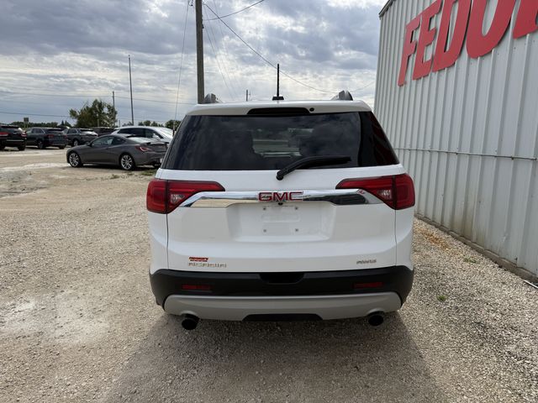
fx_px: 373
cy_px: 202
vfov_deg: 56.8
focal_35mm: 24
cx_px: 269
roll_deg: -1.1
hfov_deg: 71.6
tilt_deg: -10.4
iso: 80
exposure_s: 1/6173
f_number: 1.78
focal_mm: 6.76
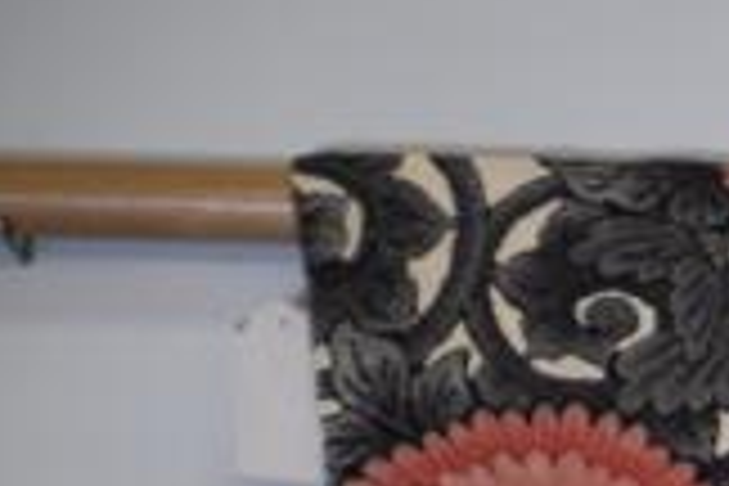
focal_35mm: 664
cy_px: 1519
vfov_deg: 2.1
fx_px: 13445
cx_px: 2430
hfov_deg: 3.0
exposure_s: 1/60
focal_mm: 66
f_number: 5
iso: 400
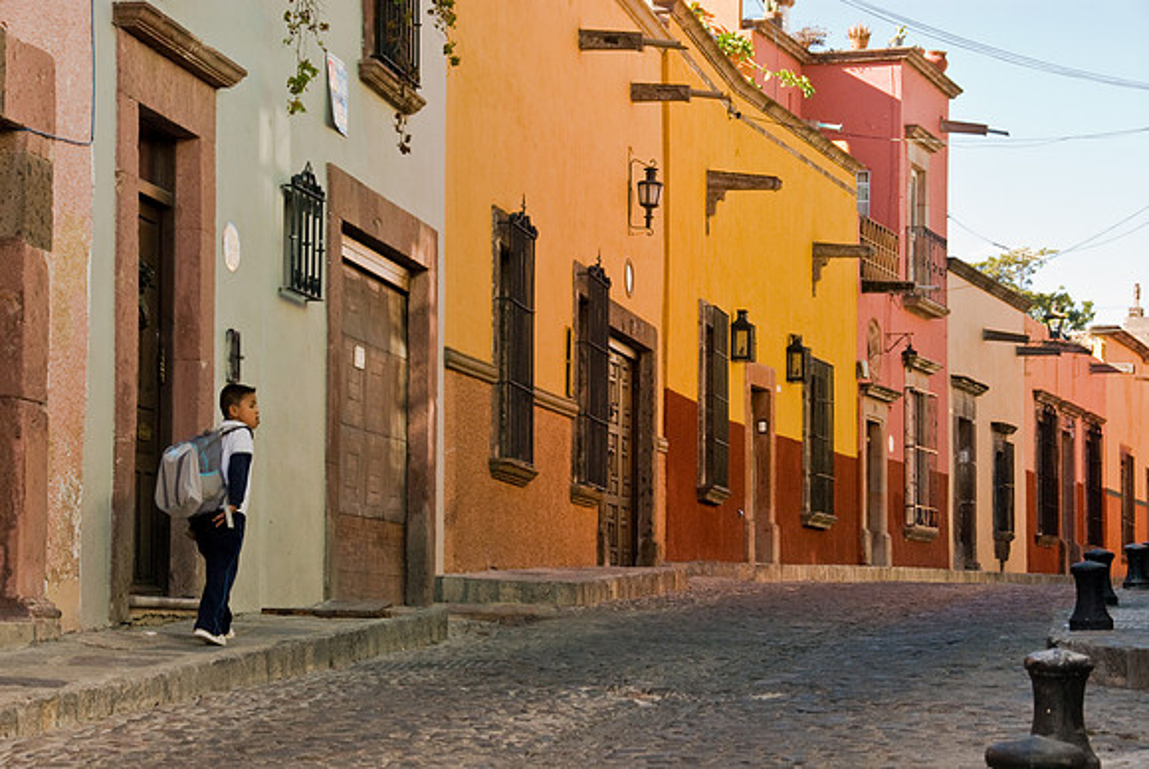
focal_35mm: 105
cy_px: 384
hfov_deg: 19.4
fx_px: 3355
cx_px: 574
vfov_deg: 13.1
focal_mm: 70
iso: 320
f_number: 11
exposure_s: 1/90
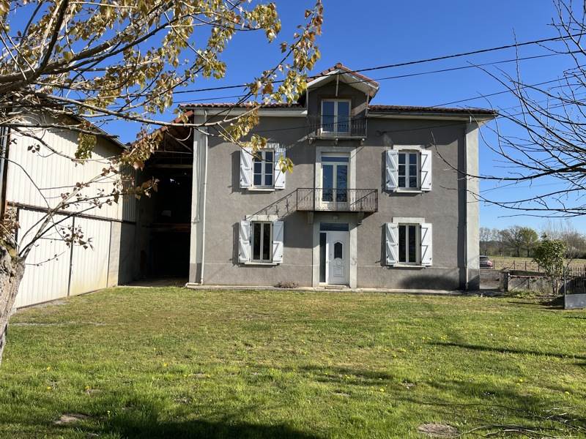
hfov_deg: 67.3
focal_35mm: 26
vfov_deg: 53.1
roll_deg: -0.1
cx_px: 293
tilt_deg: +4.1
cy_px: 220
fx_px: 440
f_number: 1.6
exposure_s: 1/2755
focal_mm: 5.1
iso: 50
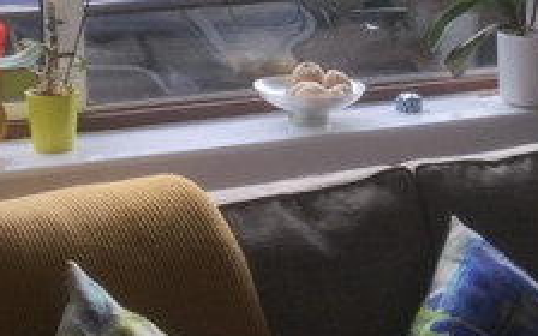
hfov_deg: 22.0
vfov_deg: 13.8
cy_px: 58
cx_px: 341
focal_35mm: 94
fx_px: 1378
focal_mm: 3.3
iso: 40
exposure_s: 1/100
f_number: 2.4
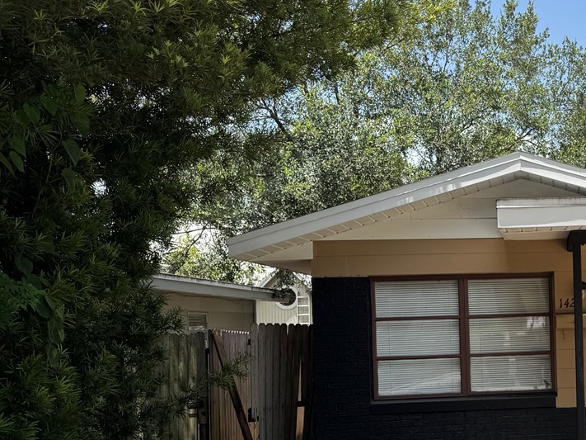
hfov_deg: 31.9
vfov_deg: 26.6
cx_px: 625
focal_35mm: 54
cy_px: 341
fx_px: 914
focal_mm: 6.76
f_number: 1.78
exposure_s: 1/2710
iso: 80
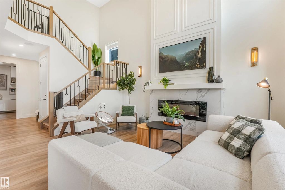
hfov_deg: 101.9
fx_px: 116
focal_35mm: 15
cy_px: 95
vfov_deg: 78.9
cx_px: 142
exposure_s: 1/80
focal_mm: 14.6
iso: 1250
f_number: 9
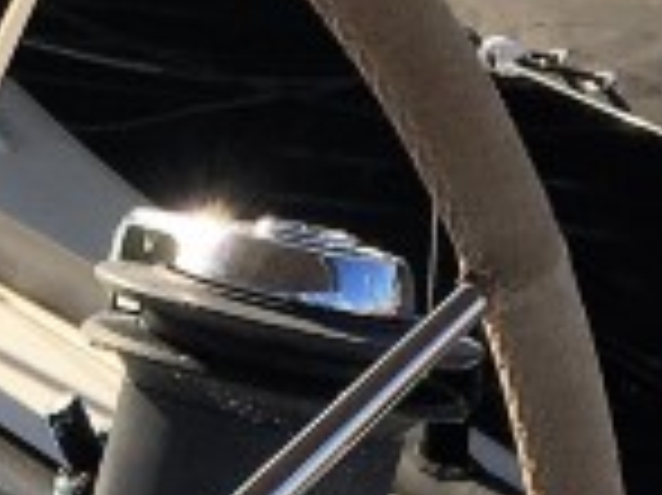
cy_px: 1130
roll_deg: -0.9
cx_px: -414
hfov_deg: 9.5
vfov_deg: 7.0
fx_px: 3860
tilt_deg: -31.3
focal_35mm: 202
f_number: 2.2
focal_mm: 4.15
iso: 25
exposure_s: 1/1202
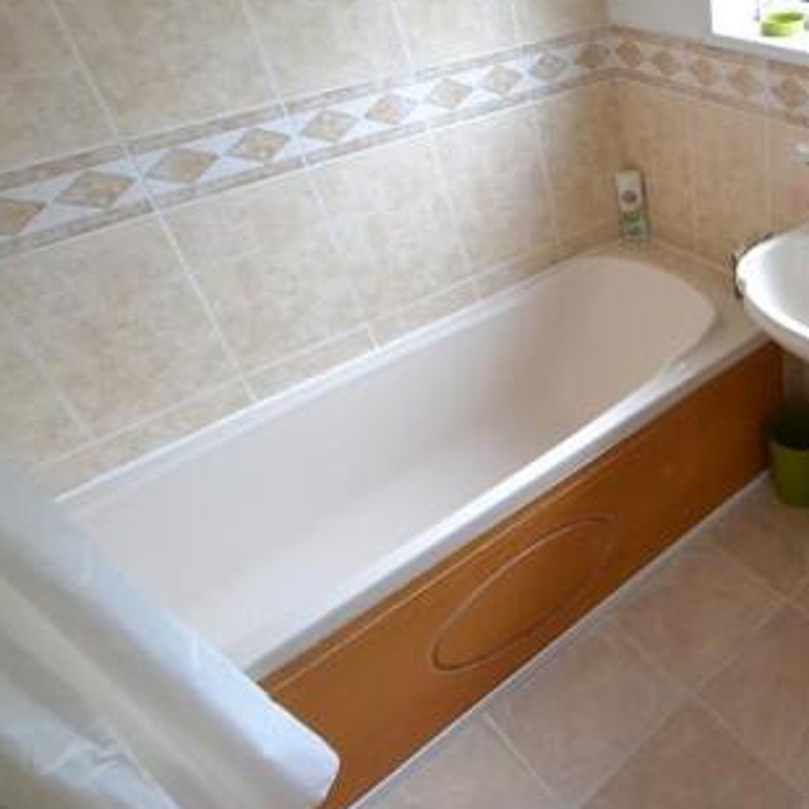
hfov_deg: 48.7
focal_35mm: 27
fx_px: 714
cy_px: 343
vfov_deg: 58.8
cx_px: 806
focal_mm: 10
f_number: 3.5
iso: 2500
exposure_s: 1/60
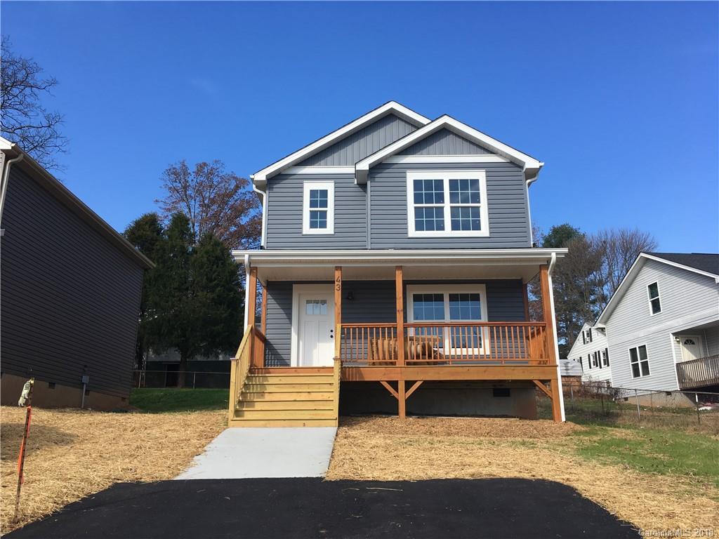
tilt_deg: +15.0
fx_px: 602
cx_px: 360
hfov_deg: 61.7
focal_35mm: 29
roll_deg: +0.3
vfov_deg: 48.2
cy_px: 270
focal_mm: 4.15
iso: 25
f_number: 2.2
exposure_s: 1/732
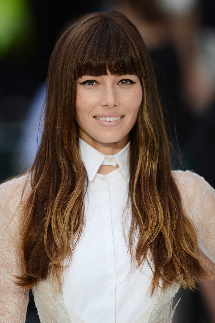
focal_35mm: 300
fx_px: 2690
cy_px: 162
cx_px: 108
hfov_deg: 4.6
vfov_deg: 6.9
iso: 500
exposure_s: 1/320
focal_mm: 300
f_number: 2.8
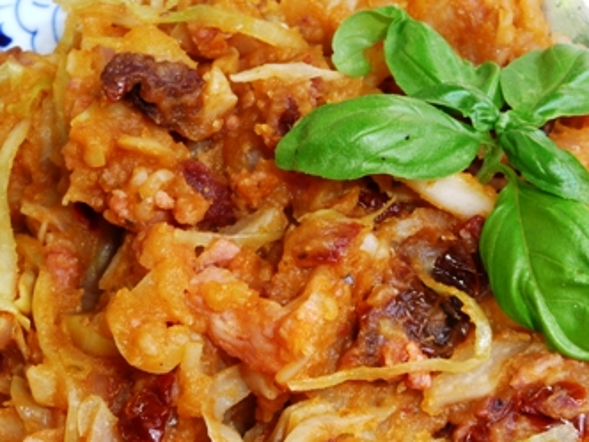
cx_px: 312
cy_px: 334
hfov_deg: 35.5
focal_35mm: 54
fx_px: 919
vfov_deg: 26.7
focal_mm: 4.7
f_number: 3.3
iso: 100
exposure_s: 1/30
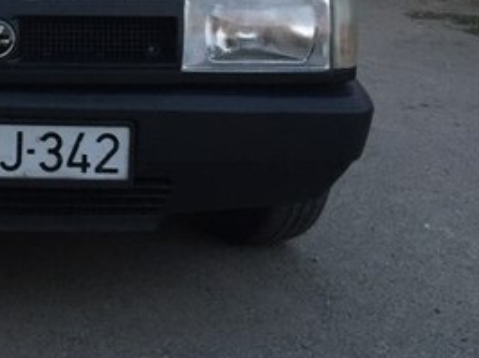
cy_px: -28
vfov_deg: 19.6
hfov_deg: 25.7
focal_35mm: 72
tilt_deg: -6.0
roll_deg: -1.7
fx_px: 995
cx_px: -4
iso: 64
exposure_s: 1/33
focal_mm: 4.15
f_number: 2.2
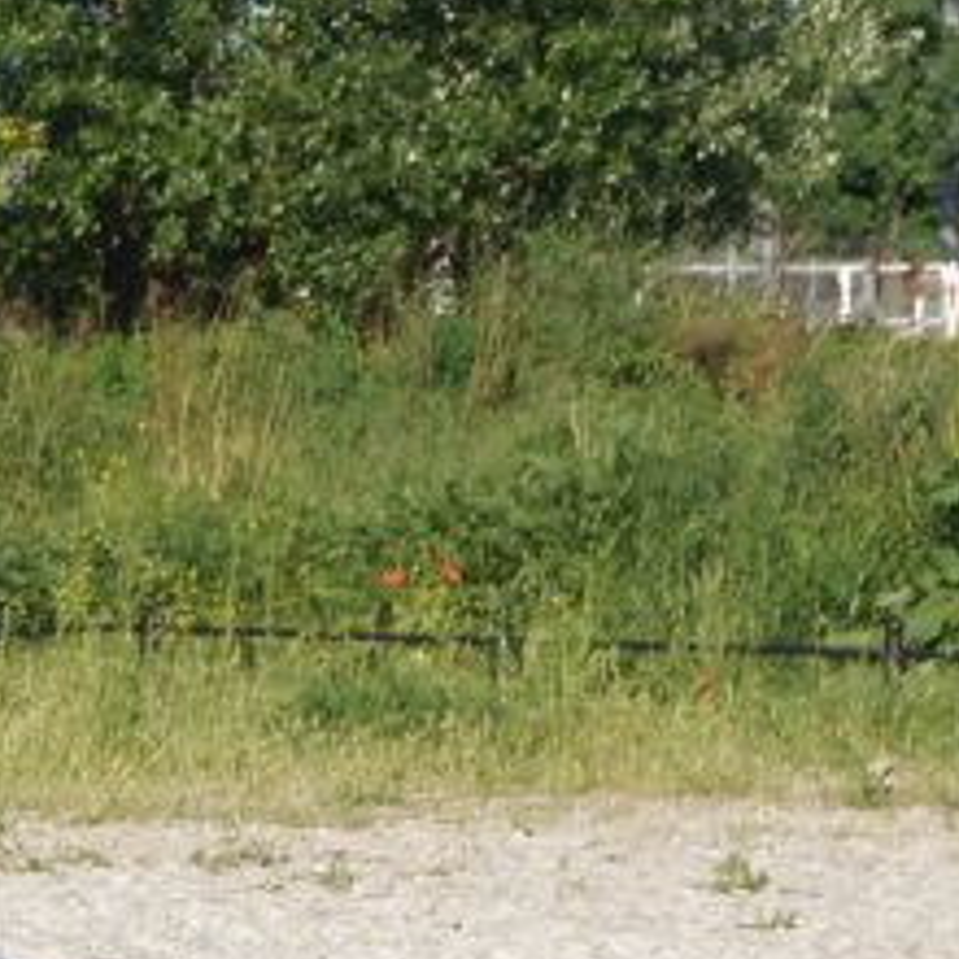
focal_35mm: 207
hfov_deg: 8.0
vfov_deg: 8.4
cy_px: 194
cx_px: -1129
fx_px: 6487
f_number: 8
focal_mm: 35
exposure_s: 1/160
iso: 100
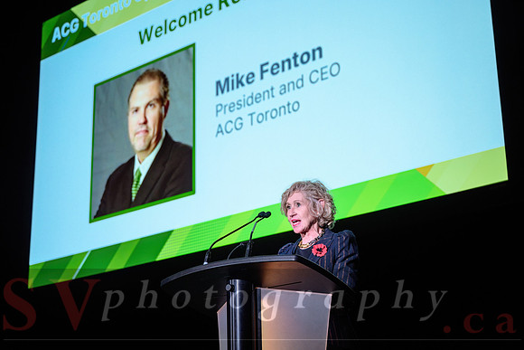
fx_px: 873
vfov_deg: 22.6
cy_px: 175
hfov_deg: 33.4
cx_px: 262
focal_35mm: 60
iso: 800
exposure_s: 1/100
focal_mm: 60
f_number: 3.5
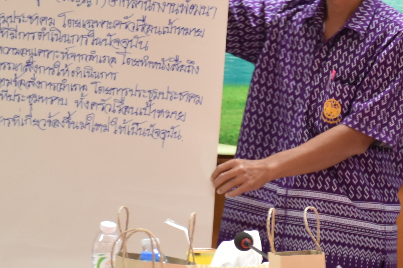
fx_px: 3929
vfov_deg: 3.9
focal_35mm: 351
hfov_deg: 5.9
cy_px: 73
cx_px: 231
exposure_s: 1/30
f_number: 5
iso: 800
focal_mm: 66
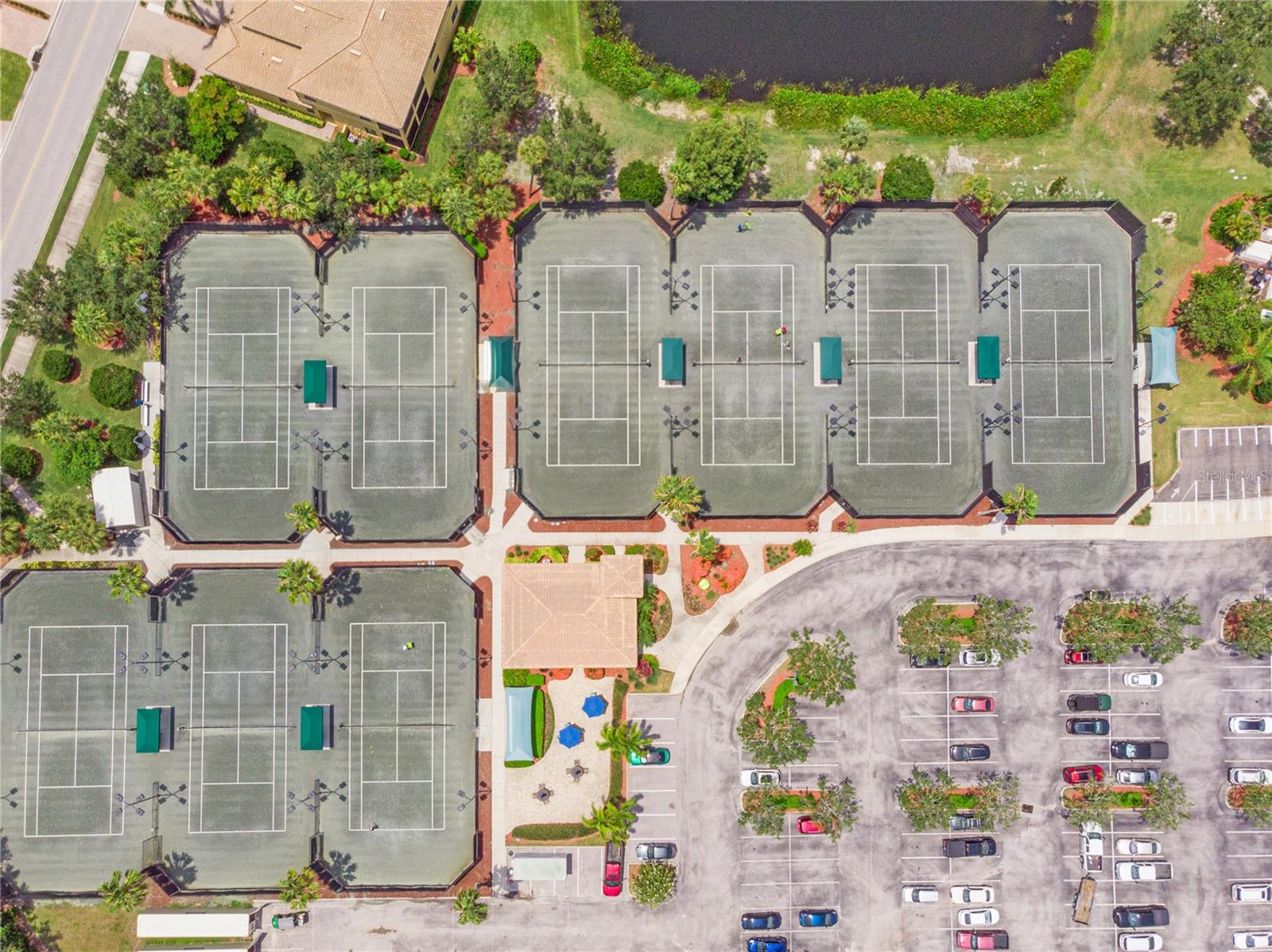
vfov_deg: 56.8
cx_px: 636
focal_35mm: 24
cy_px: 476
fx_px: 881
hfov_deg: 71.6
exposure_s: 1/2000
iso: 100
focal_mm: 4.5
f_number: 2.8
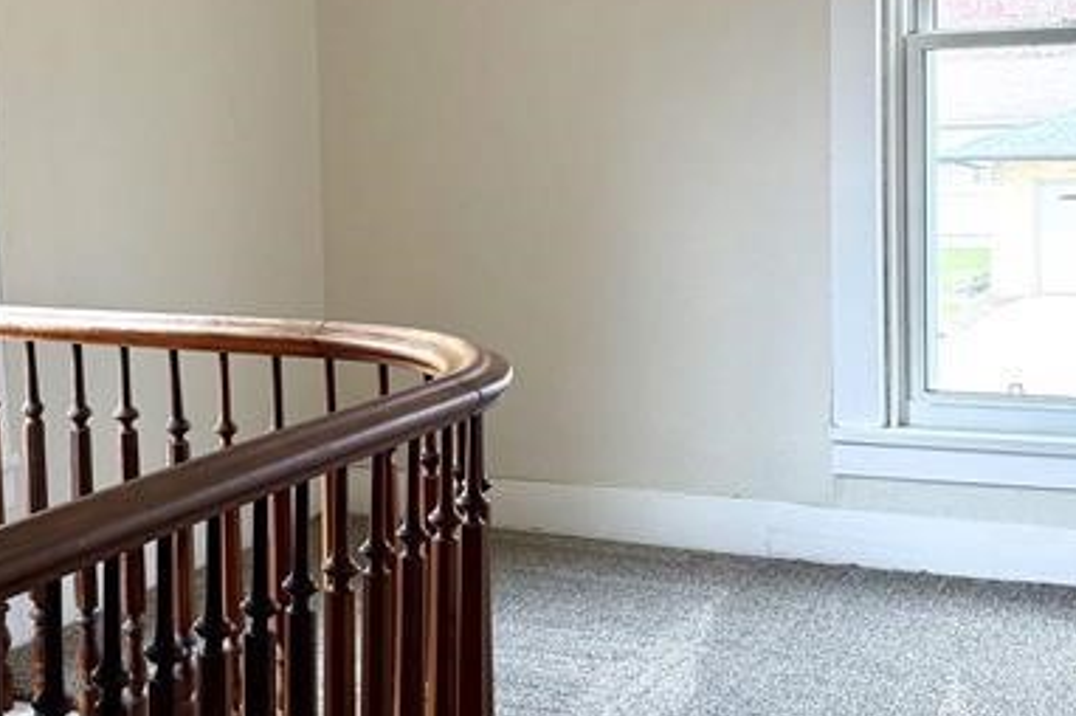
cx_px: 121
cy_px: 276
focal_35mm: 67
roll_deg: +2.3
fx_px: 2001
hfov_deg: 29.0
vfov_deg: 20.2
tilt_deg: -5.7
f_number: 1.78
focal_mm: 6.76
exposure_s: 1/208
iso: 125
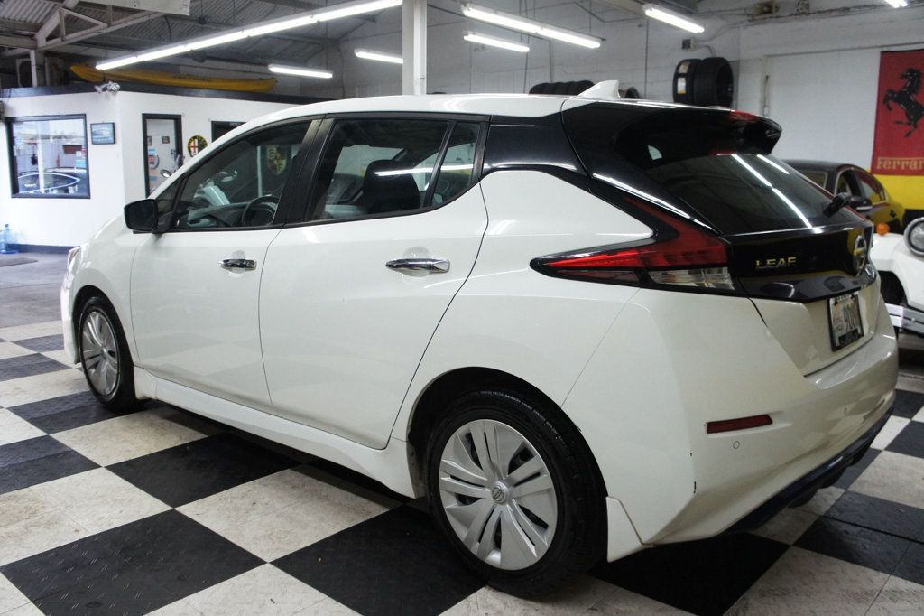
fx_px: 731
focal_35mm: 28
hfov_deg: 64.6
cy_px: 308
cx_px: 462
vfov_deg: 45.6
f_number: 4
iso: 1600
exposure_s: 1/250
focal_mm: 19
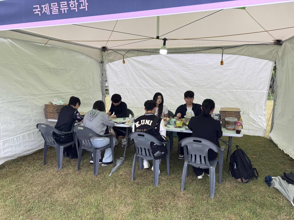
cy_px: 110
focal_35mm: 24
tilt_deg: -6.9
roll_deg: -0.1
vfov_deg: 56.8
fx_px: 204
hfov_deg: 71.6
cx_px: 147
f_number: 1.78
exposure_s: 1/598
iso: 80
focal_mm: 6.76
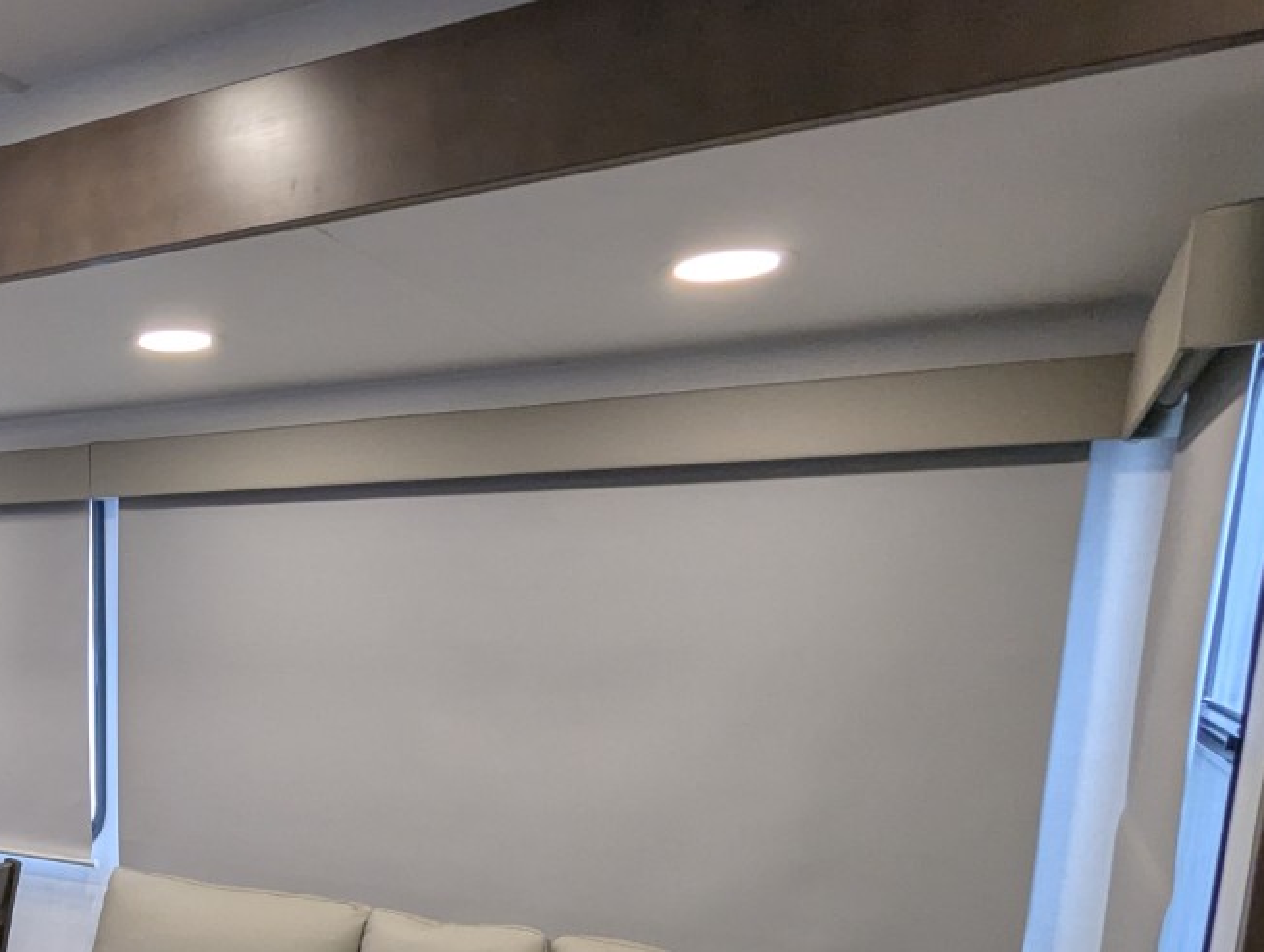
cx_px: 66
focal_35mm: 34
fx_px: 1243
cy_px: 825
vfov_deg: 39.4
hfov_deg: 47.0
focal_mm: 2.35
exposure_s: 1/134
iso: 187
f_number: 2.2
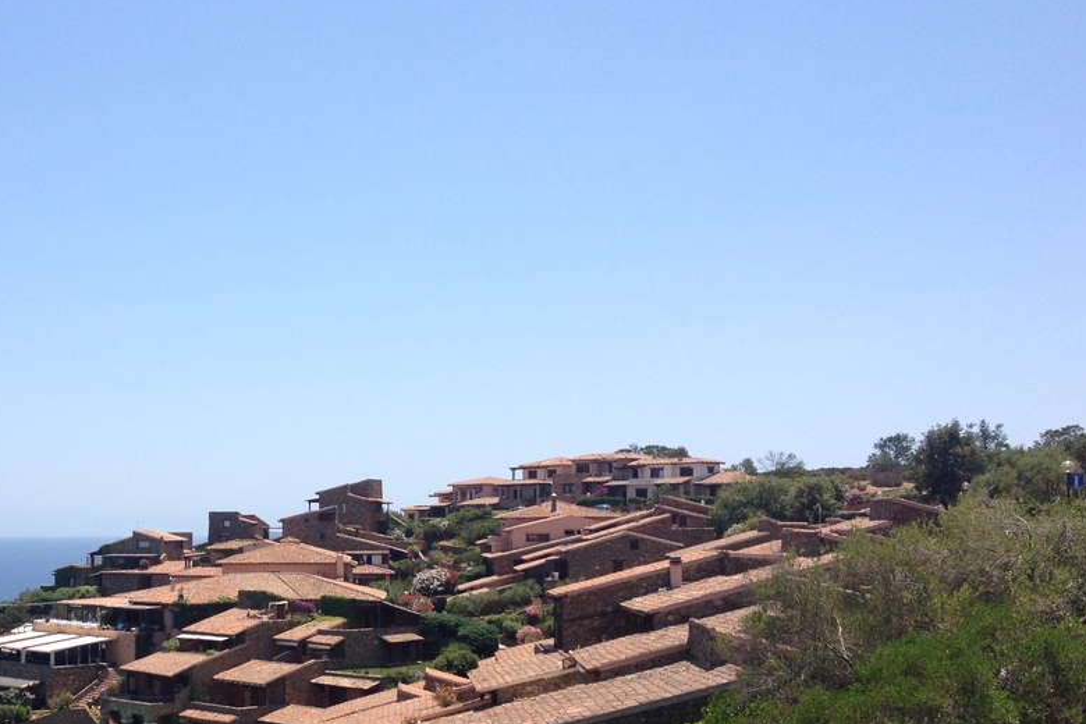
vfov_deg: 24.0
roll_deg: +0.7
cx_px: 291
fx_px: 1689
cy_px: 530
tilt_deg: -2.5
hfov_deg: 35.0
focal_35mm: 56
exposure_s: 1/1727
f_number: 2.4
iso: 50
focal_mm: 4.28
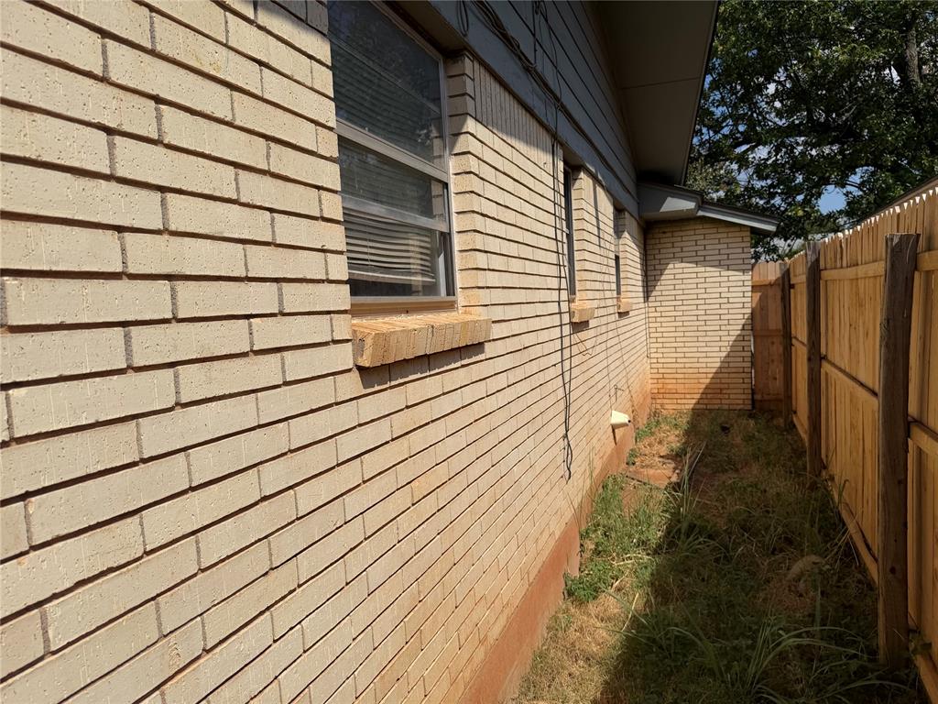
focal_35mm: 24
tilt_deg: -5.2
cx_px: 469
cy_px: 352
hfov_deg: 71.6
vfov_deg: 56.8
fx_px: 650
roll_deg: +4.8
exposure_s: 1/10309
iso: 80
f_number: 1.78
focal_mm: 6.76
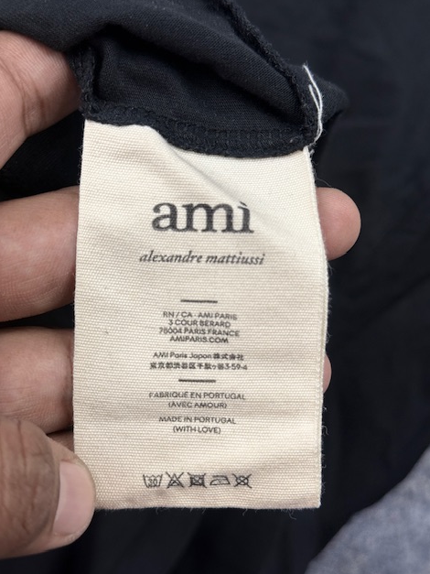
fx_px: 812
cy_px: 289
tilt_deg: -71.0
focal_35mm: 49
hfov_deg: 29.7
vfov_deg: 38.9
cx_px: 216
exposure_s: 1/170
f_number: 1.78
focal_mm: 6.76
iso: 50
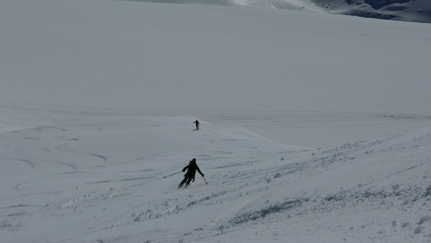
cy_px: 112
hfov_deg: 34.9
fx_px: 686
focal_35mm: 60
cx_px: 214
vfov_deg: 20.1
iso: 200
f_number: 5.6
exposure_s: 1/10000
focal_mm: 25.4
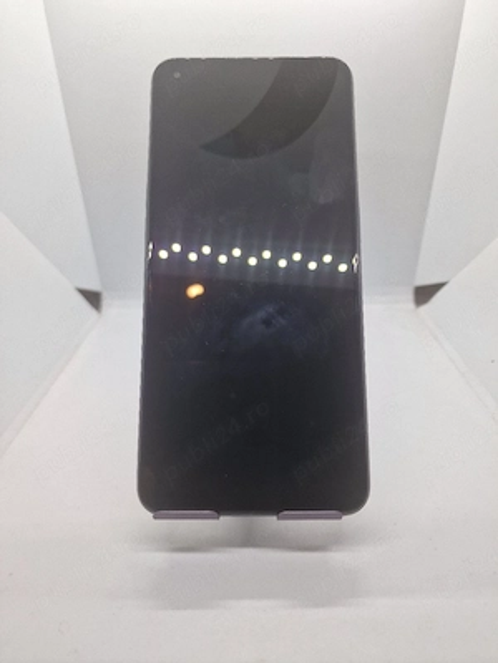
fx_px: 441
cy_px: 332
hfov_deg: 58.9
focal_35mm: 23
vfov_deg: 73.9
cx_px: 249
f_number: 1.8
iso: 50
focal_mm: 6.4
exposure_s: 1/182
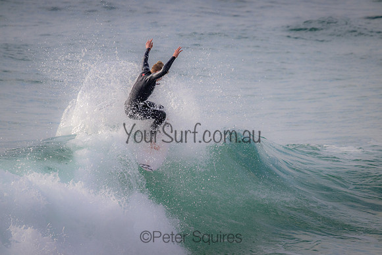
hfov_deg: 2.9
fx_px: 7641
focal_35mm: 720
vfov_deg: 1.9
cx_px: 191
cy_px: 128
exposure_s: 1/1600
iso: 1250
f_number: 11
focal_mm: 720
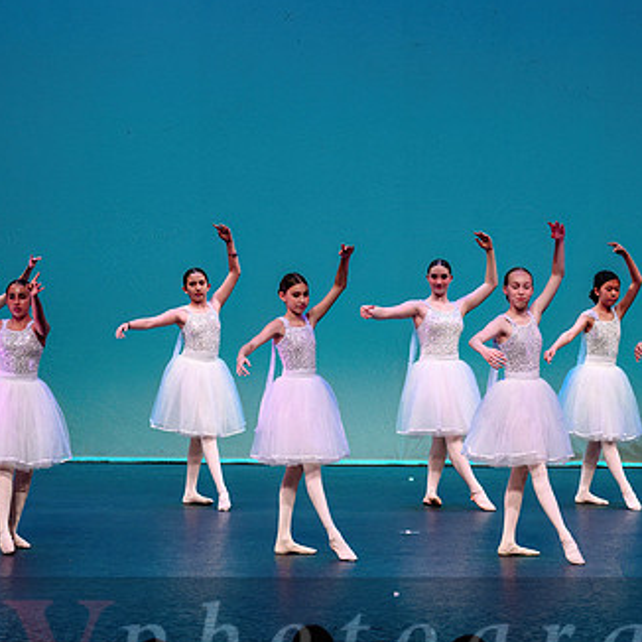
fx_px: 3022
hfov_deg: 12.1
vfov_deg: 12.1
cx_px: 467
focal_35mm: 144
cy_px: 511
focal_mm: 70
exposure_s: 1/800
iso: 1600
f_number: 2.8
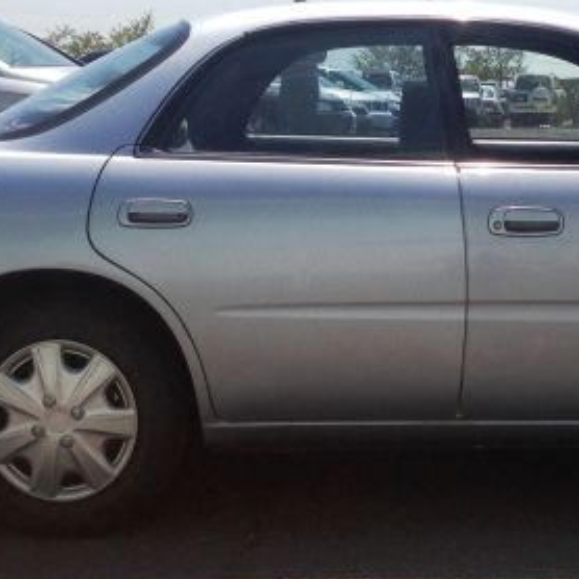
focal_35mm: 84
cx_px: 489
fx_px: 1590
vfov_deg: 20.6
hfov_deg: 20.3
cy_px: 256
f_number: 2.4
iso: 50
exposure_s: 1/2463
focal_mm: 4.12
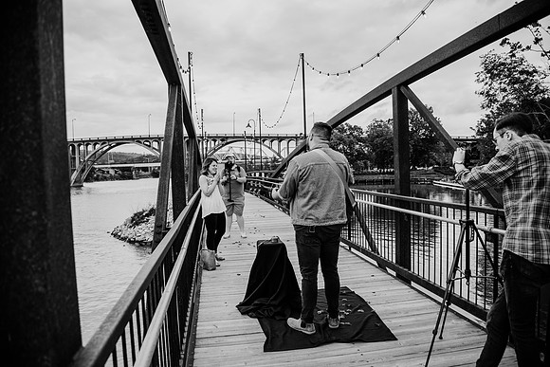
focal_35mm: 24
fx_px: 367
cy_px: 184
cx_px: 275
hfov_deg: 73.7
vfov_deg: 53.2
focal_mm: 24
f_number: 4
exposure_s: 1/640
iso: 400
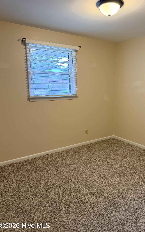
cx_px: 88
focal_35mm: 26
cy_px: 118
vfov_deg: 70.4
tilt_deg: -9.6
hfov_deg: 47.3
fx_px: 164
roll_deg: -2.0
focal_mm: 6.76
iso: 320
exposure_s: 1/60
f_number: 1.78
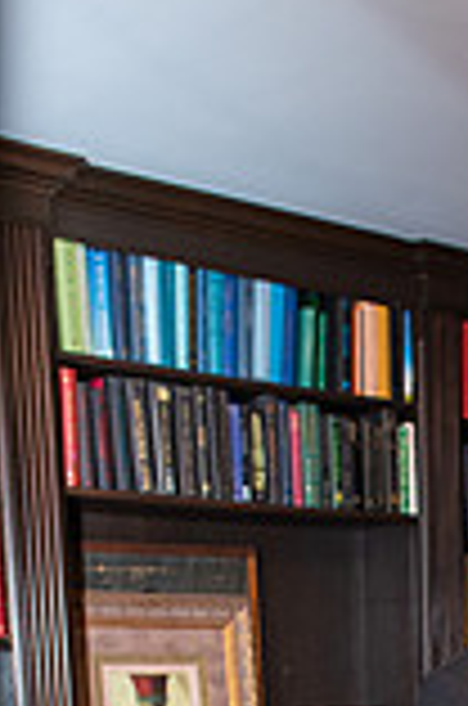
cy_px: 926
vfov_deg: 25.2
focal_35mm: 69
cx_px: 670
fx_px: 1351
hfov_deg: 17.9
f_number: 3.2
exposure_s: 1/200
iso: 640
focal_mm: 24
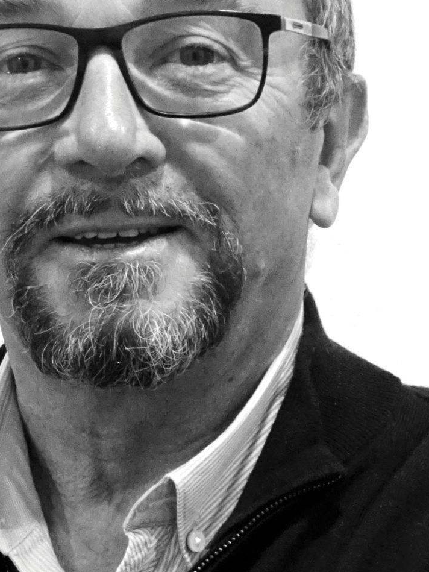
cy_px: 375
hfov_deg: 9.8
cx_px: 74
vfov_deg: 13.1
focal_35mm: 151
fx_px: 2495
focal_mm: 9.52
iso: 800
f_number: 4.5
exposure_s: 1/50
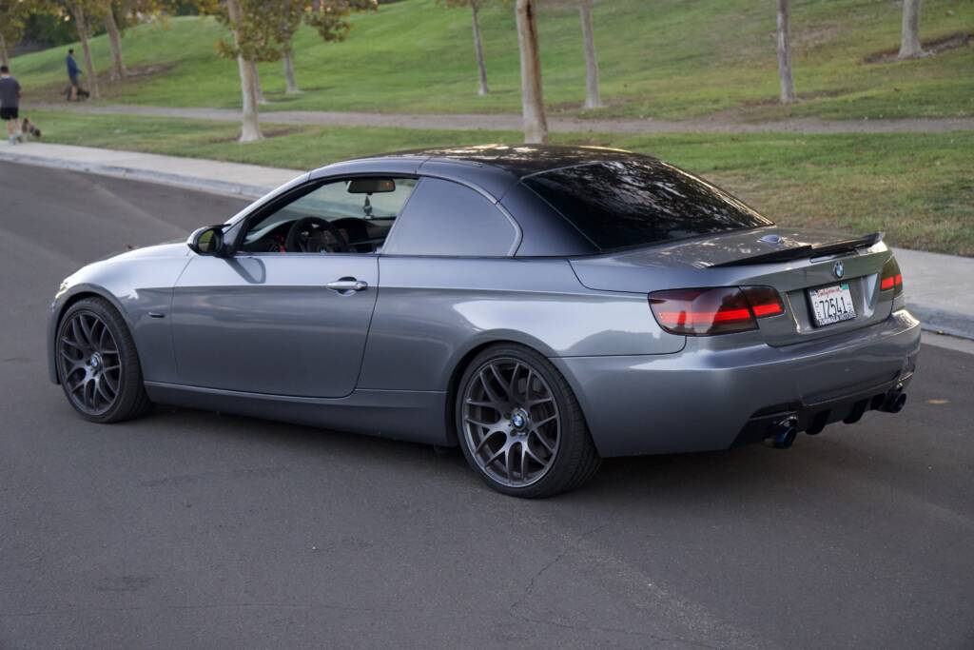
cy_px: 325
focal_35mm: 64
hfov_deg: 31.2
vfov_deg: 21.1
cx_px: 487
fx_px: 1745
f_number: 3.2
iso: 1600
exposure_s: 1/200
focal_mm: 43
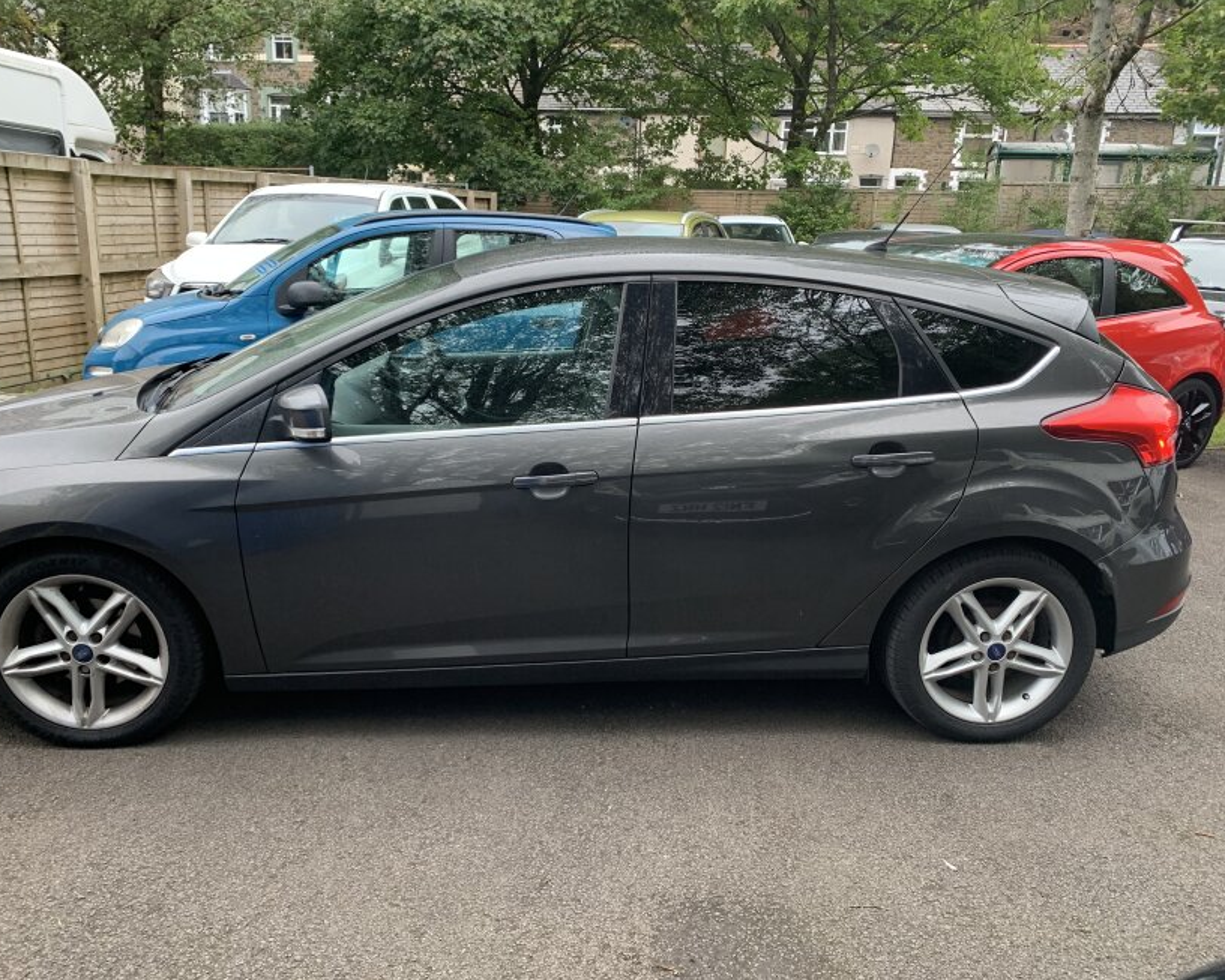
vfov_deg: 51.5
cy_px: 504
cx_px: 581
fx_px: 1015
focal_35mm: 28
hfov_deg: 62.2
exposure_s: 1/118
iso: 100
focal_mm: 4.25
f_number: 1.8
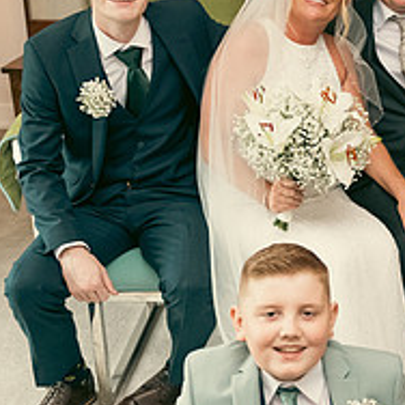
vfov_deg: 25.3
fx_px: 900
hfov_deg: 24.2
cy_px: 246
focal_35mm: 68
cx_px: 406
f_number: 3.5
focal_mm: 24
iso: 800
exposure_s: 1/160
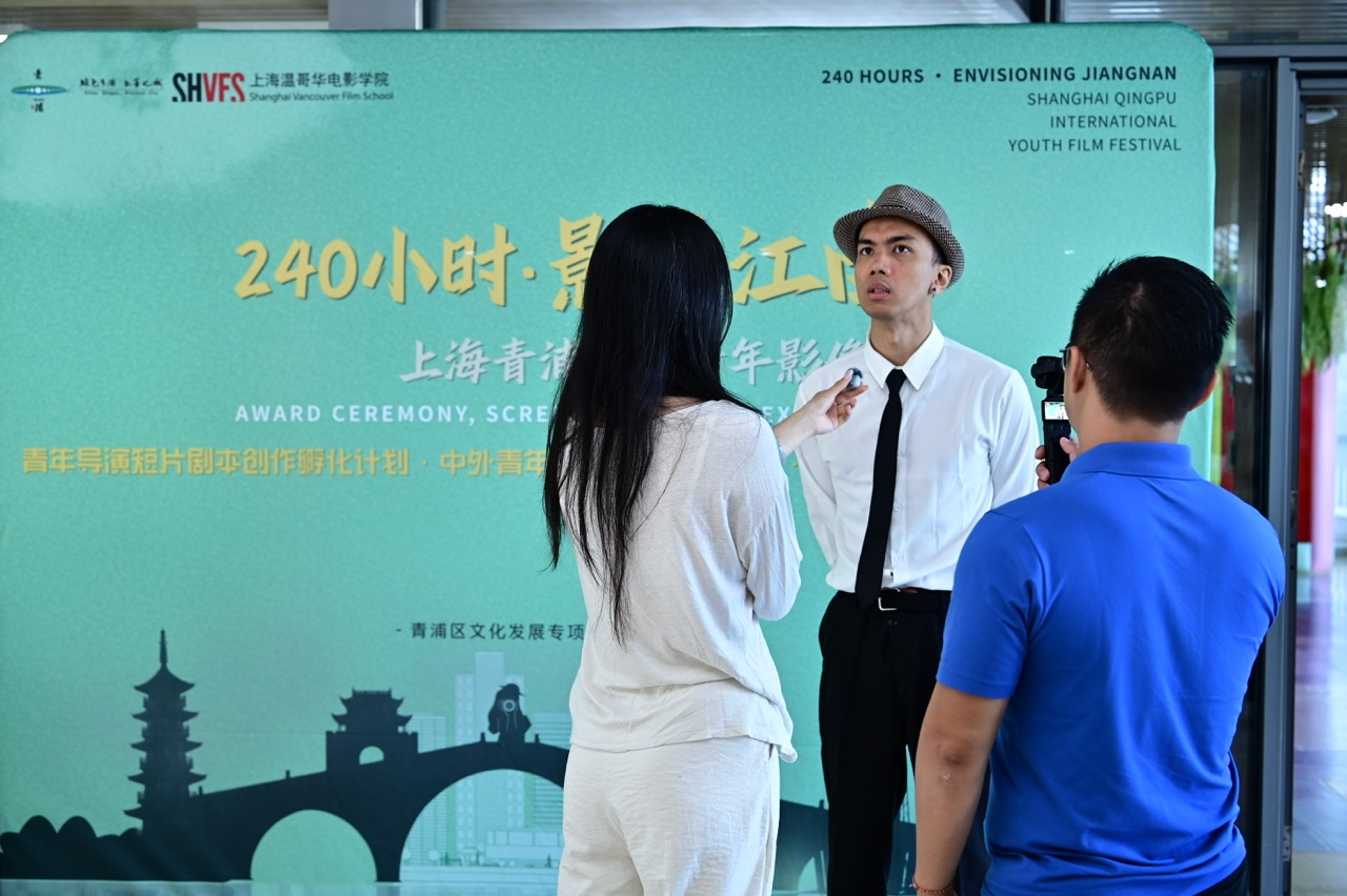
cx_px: 674
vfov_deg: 33.4
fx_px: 1496
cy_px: 448
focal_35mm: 40
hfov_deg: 48.5
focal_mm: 40
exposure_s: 1/200
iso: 1000
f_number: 3.5
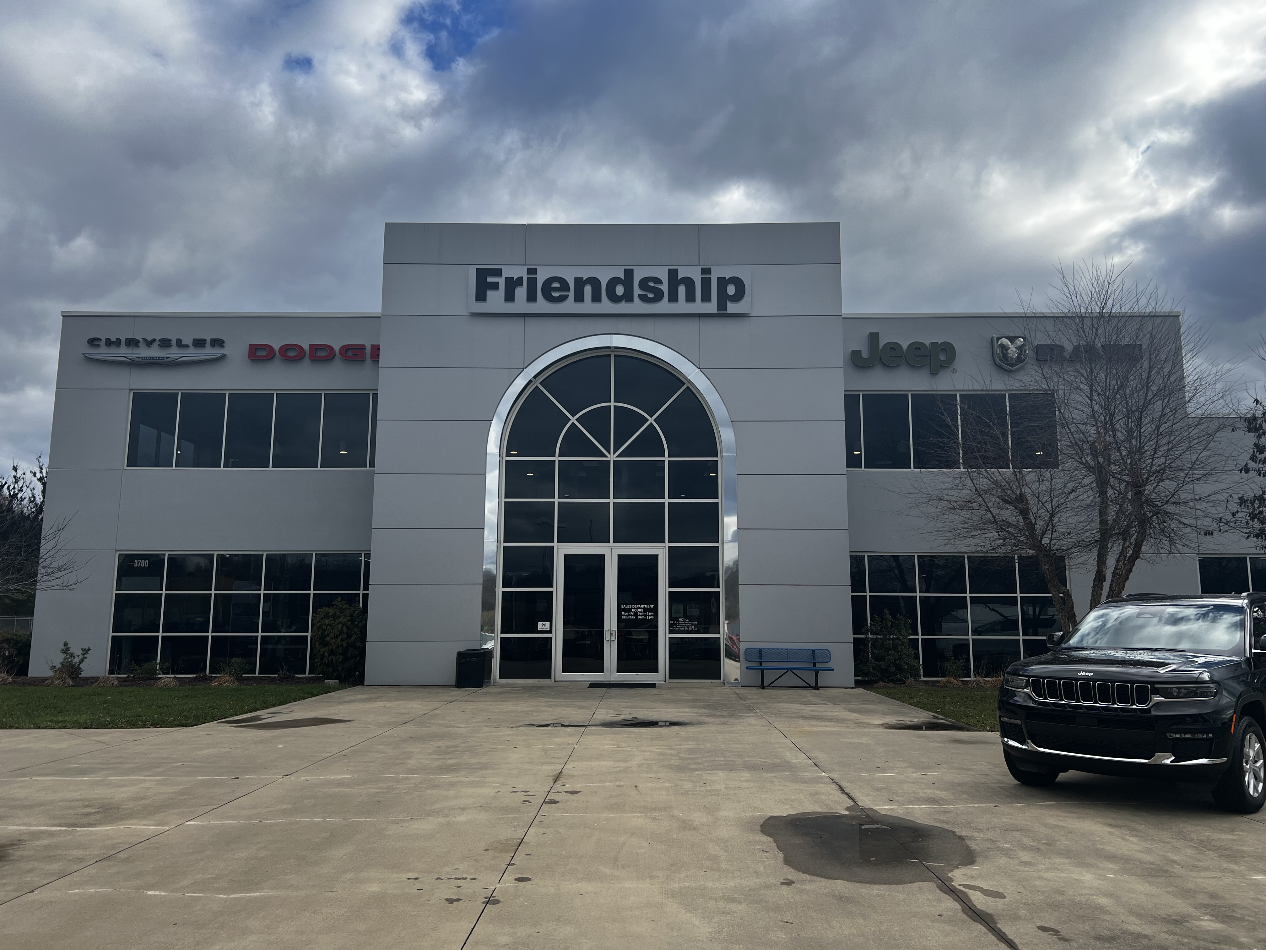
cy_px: 475
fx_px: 951
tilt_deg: +8.8
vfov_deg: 53.1
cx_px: 633
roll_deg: -0.1
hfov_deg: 67.3
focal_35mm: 26
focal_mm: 5.7
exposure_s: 1/2994
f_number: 1.5
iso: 50
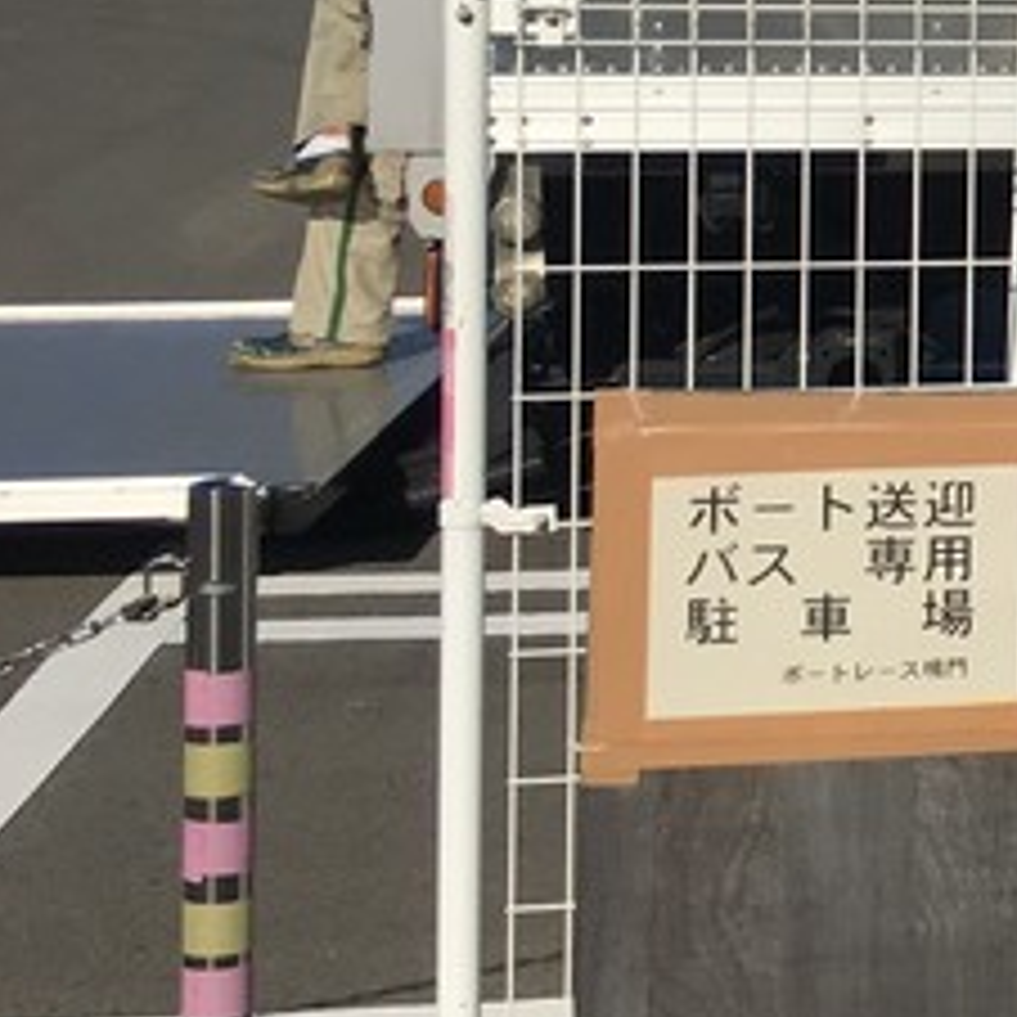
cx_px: 2182
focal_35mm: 116
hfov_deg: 12.7
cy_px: -32
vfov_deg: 14.7
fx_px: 3856
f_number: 2.2
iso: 25
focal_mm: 4.15
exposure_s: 1/4049
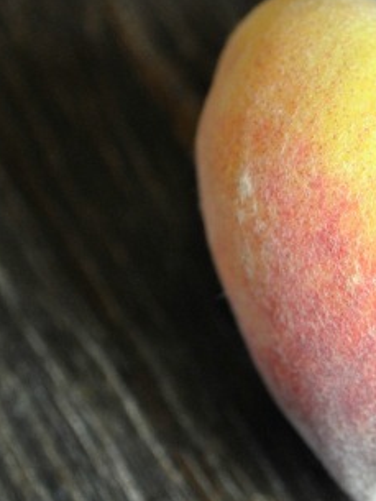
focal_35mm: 91
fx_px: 1317
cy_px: 258
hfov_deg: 15.8
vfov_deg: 21.5
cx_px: 409
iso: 400
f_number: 4.8
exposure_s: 1/40
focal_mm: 32
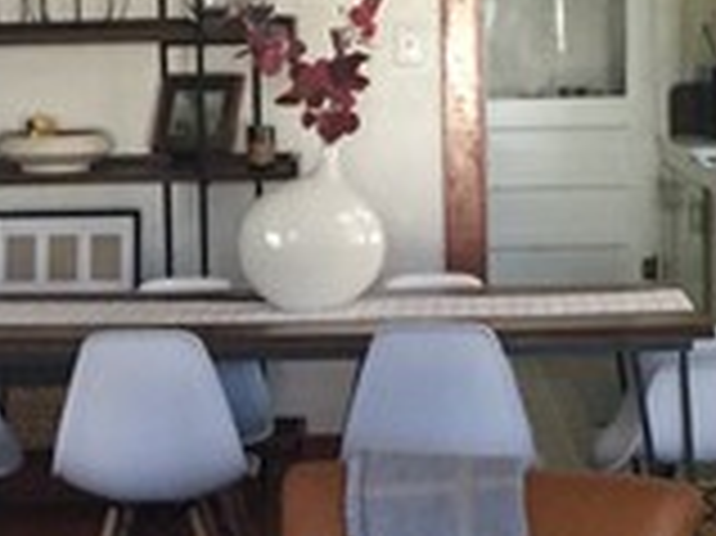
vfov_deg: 12.1
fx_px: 2522
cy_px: 288
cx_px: 164
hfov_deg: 16.1
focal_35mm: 122
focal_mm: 4.15
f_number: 2.2
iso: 160
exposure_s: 1/30
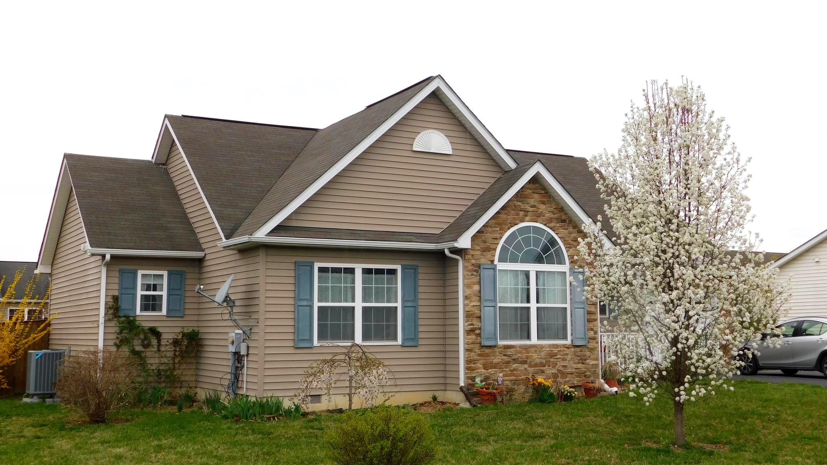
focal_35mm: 44
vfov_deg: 27.1
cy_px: 200
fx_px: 965
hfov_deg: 46.4
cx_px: 415
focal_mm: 7.1
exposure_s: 1/160
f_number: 3.6
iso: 125
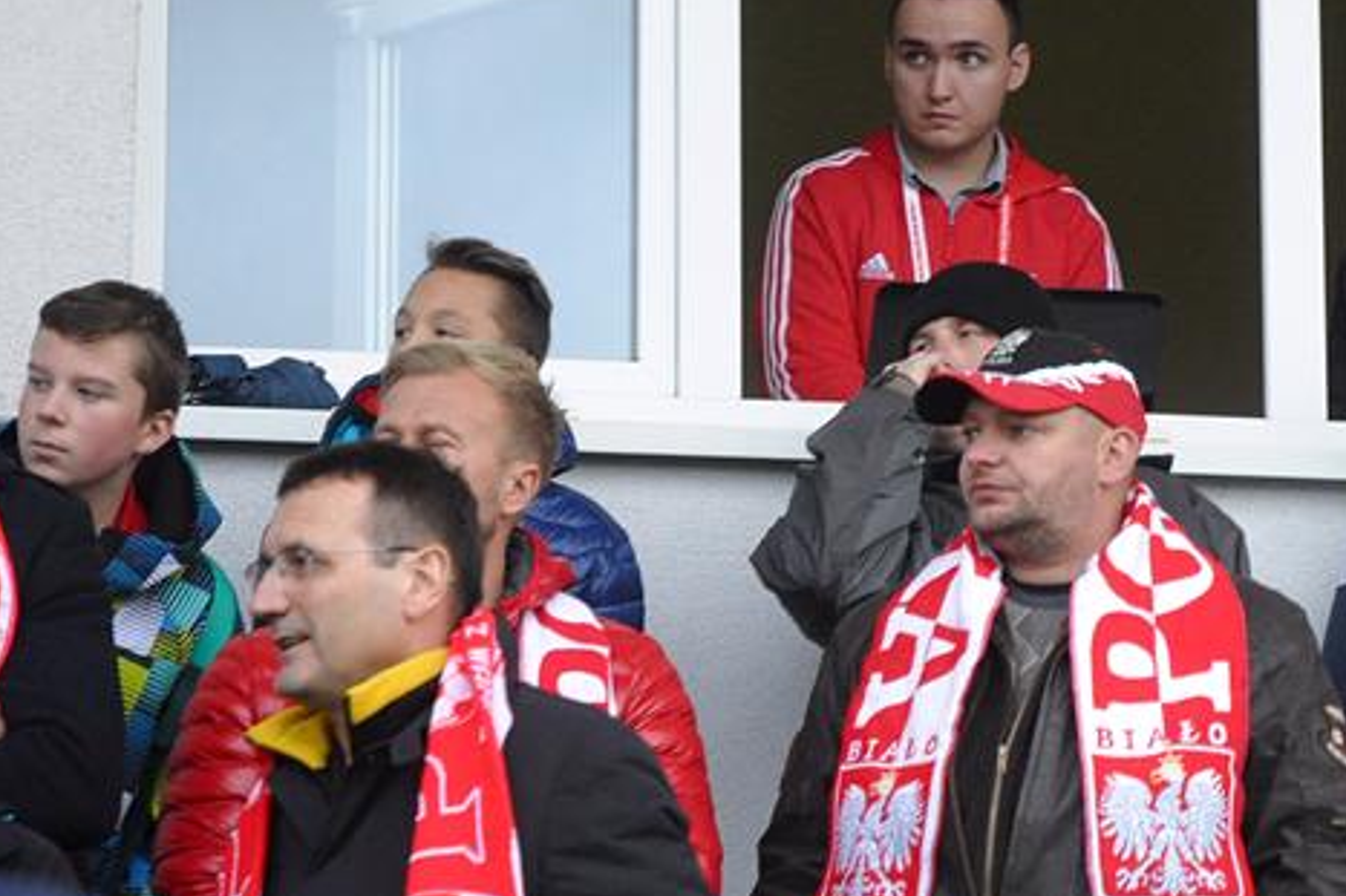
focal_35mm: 191
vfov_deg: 7.2
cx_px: 1211
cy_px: 278
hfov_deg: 10.7
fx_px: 7138
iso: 2000
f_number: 4.5
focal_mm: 70
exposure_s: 1/125
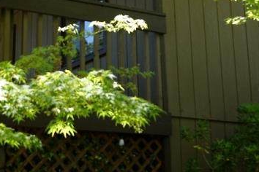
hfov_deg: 25.6
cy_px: 37
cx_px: 53
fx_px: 561
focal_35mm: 78
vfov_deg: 17.4
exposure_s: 1/250
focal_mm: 9.99
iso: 100
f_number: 2.8
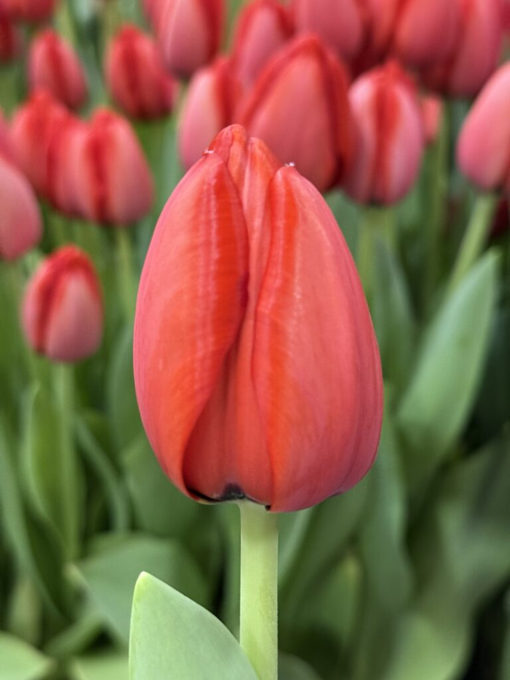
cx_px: 255
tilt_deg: -31.5
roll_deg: -2.1
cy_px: 340
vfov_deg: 39.7
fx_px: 943
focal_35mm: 48
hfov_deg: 30.3
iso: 400
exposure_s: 1/33
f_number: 1.78
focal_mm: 6.76
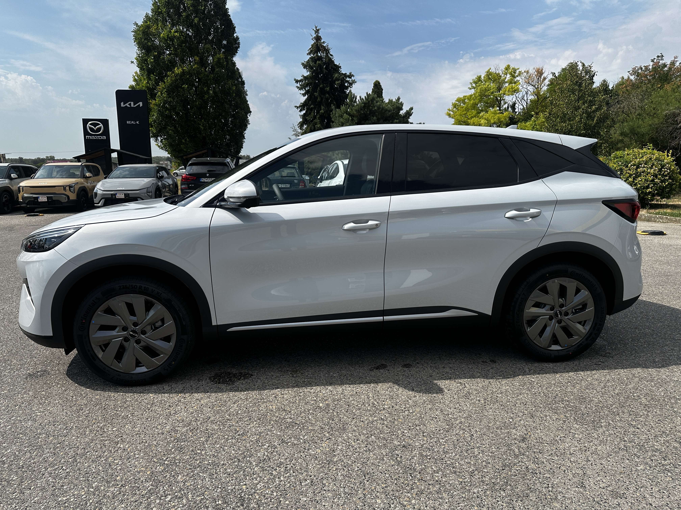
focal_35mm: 24
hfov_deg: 71.6
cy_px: 255
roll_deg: +0.4
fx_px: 472
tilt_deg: -10.4
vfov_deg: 56.8
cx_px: 340
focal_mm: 6.86
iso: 80
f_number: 1.78
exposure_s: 1/5848
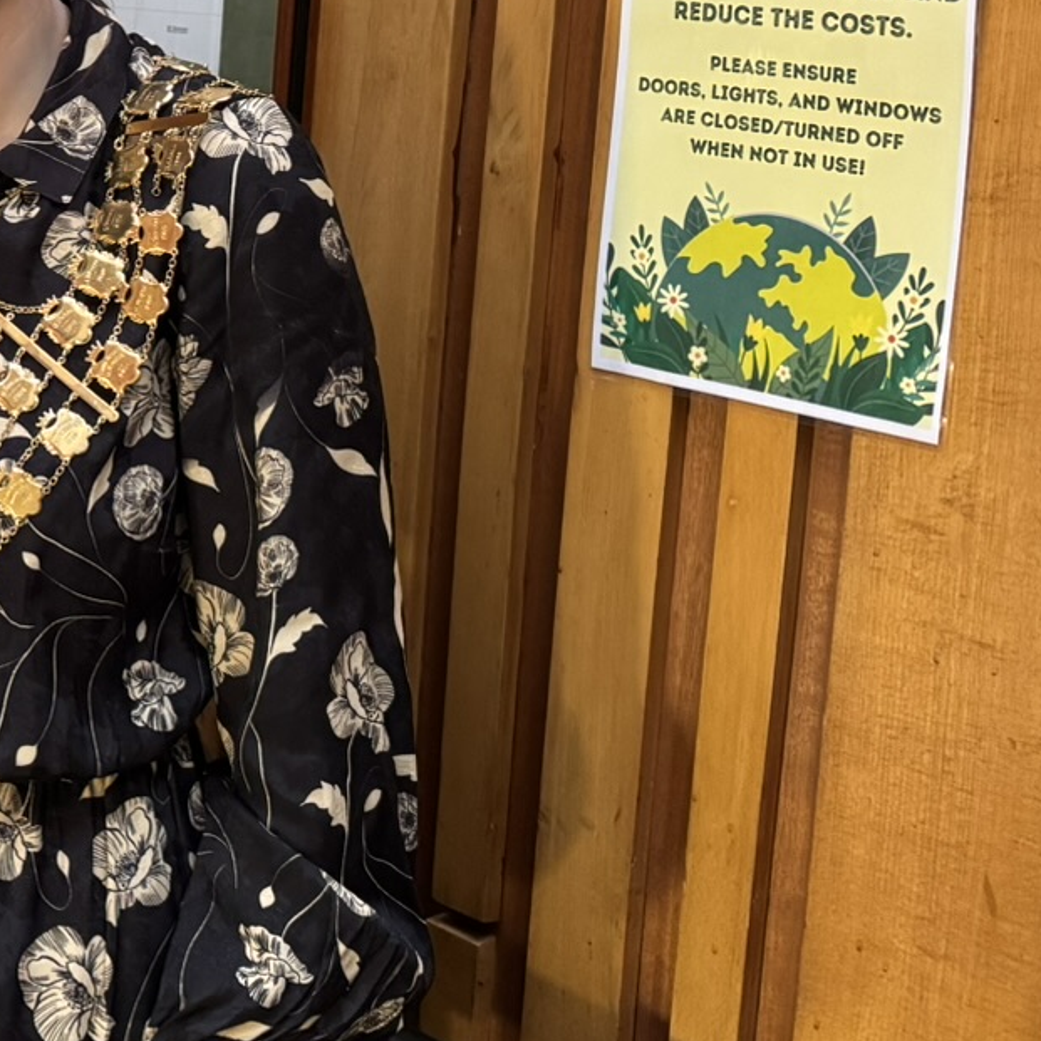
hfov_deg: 21.7
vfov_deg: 24.2
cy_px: 164
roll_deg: -2.1
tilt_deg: -5.8
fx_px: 2382
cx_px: -387
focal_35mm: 70
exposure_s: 1/60
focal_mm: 6.76
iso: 640
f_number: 1.78
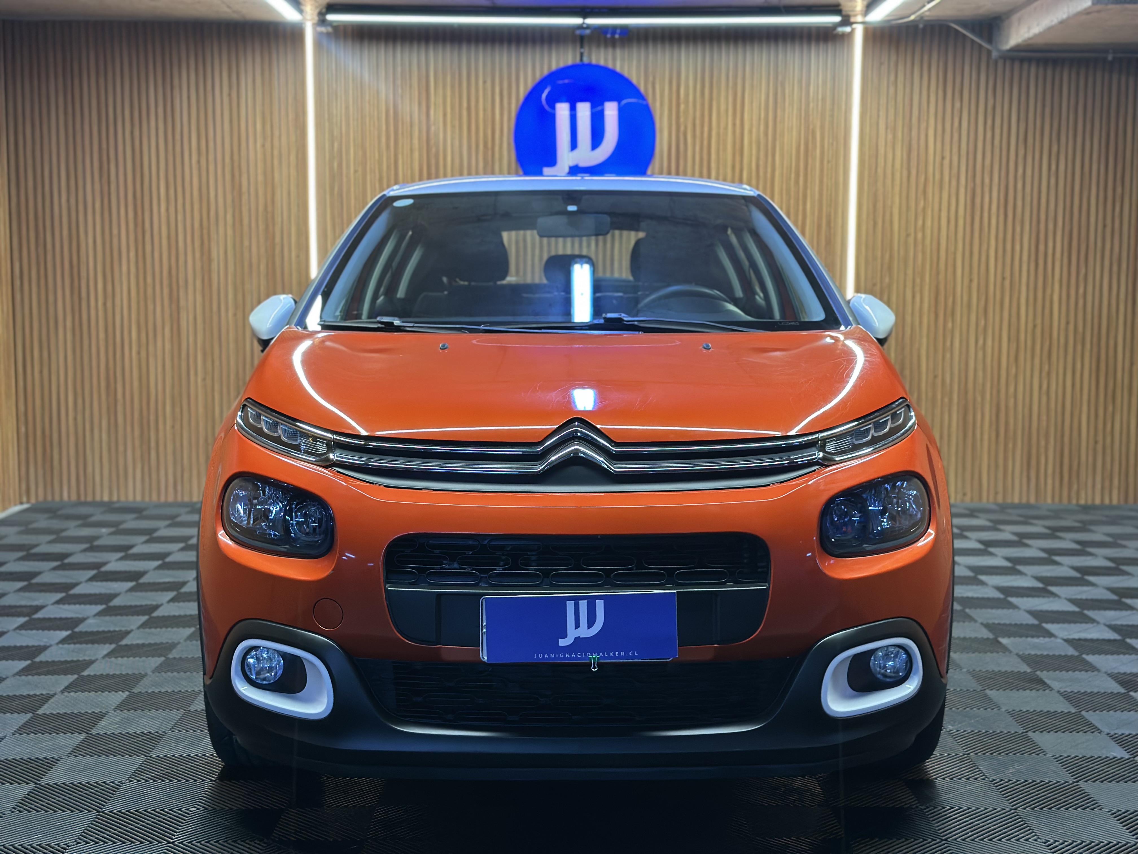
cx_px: 569
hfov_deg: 39.7
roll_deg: +0.0
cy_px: 427
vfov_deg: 30.3
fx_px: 1578
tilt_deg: -6.1
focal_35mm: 48
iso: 200
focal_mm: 6.86
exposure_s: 1/50
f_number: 1.78
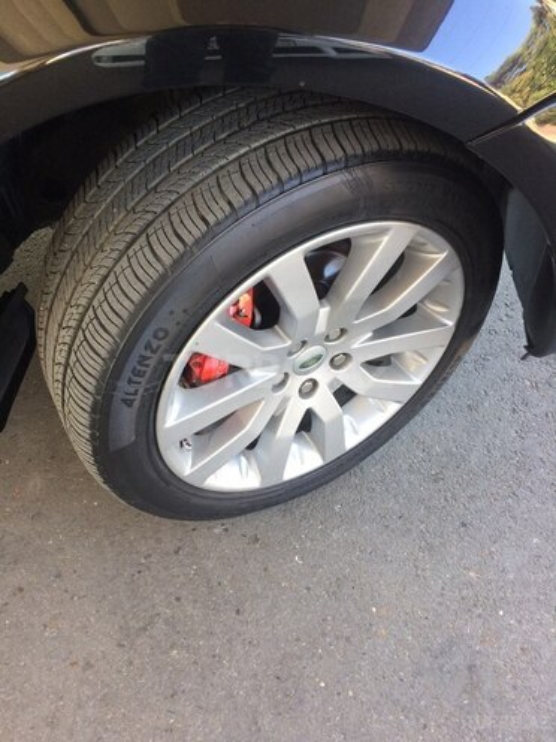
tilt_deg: -53.1
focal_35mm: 29
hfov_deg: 48.2
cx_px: 278
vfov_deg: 61.7
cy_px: 371
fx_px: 621
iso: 50
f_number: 2.2
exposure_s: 1/33
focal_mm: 4.15
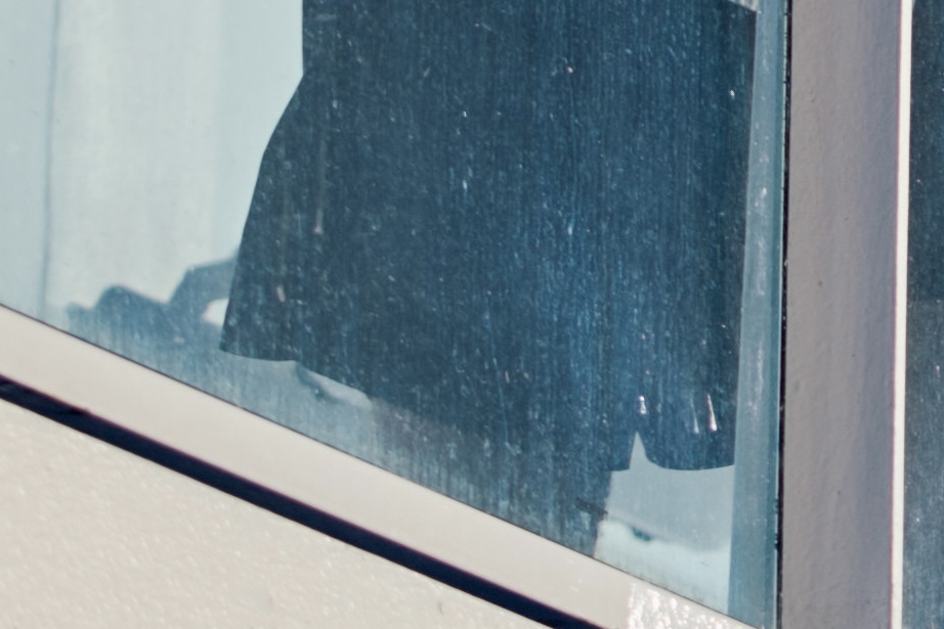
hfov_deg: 3.7
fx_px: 13951
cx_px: 3243
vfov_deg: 2.6
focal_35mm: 532
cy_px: -634
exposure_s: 1/400
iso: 100
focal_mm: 70
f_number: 5.6
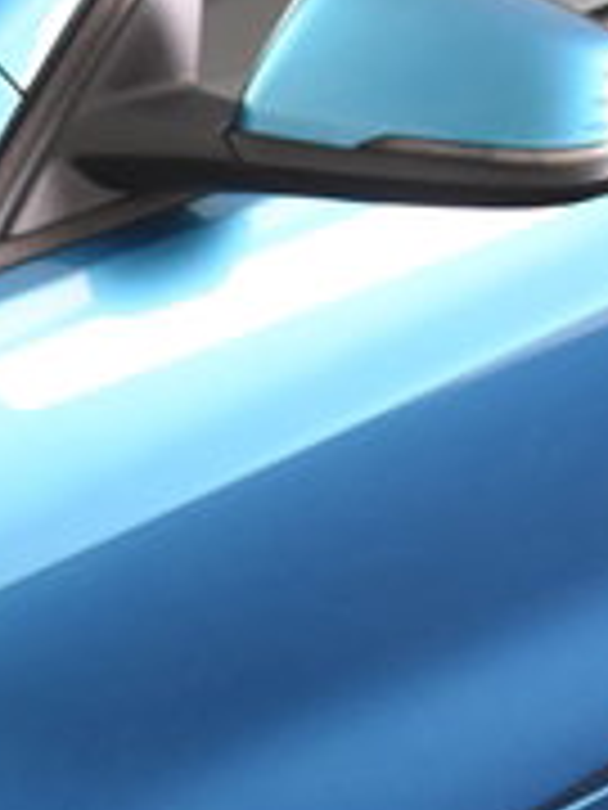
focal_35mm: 164
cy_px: 542
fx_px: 3841
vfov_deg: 12.0
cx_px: -549
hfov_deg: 8.6
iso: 1600
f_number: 3.5
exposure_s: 1/50
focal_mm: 20
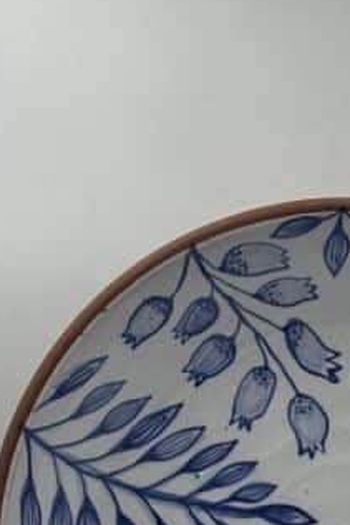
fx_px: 1839
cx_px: 328
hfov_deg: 10.8
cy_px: 545
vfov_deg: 15.9
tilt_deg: -12.8
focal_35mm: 126
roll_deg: -1.0
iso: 64
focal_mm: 6.86
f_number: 1.78
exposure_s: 1/503
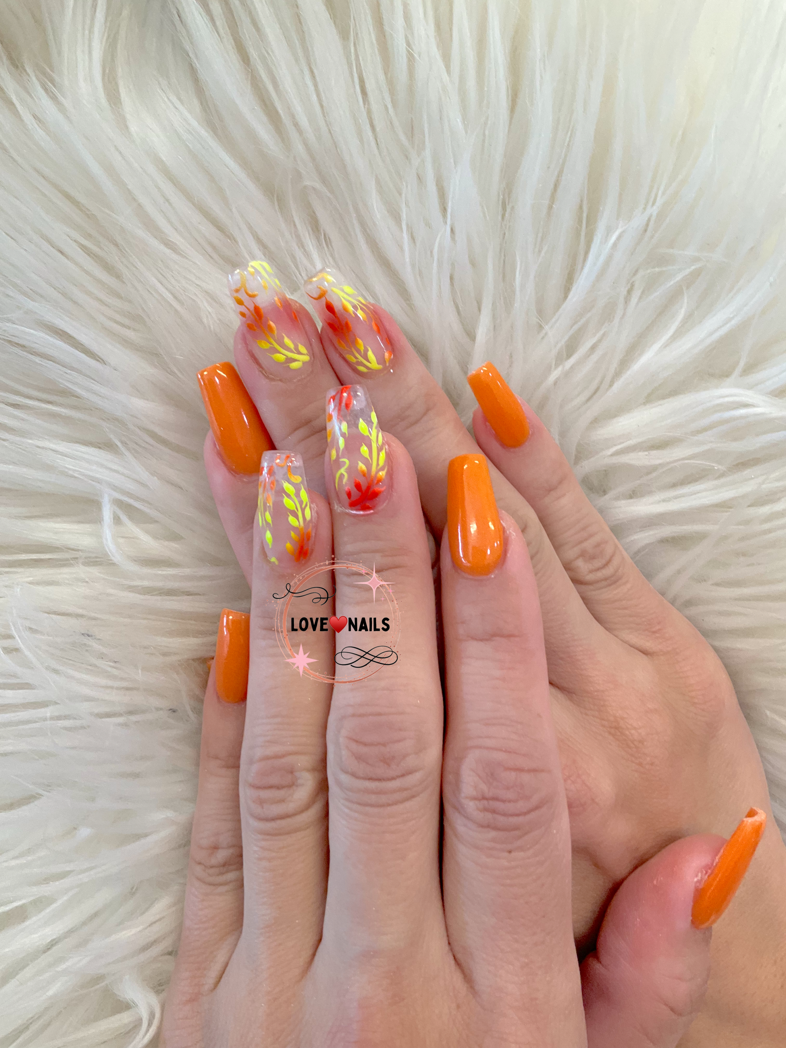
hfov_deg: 48.2
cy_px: 524
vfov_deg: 61.7
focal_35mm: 29
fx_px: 878
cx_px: 393
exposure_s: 1/60
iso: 40
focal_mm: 3
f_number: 1.8
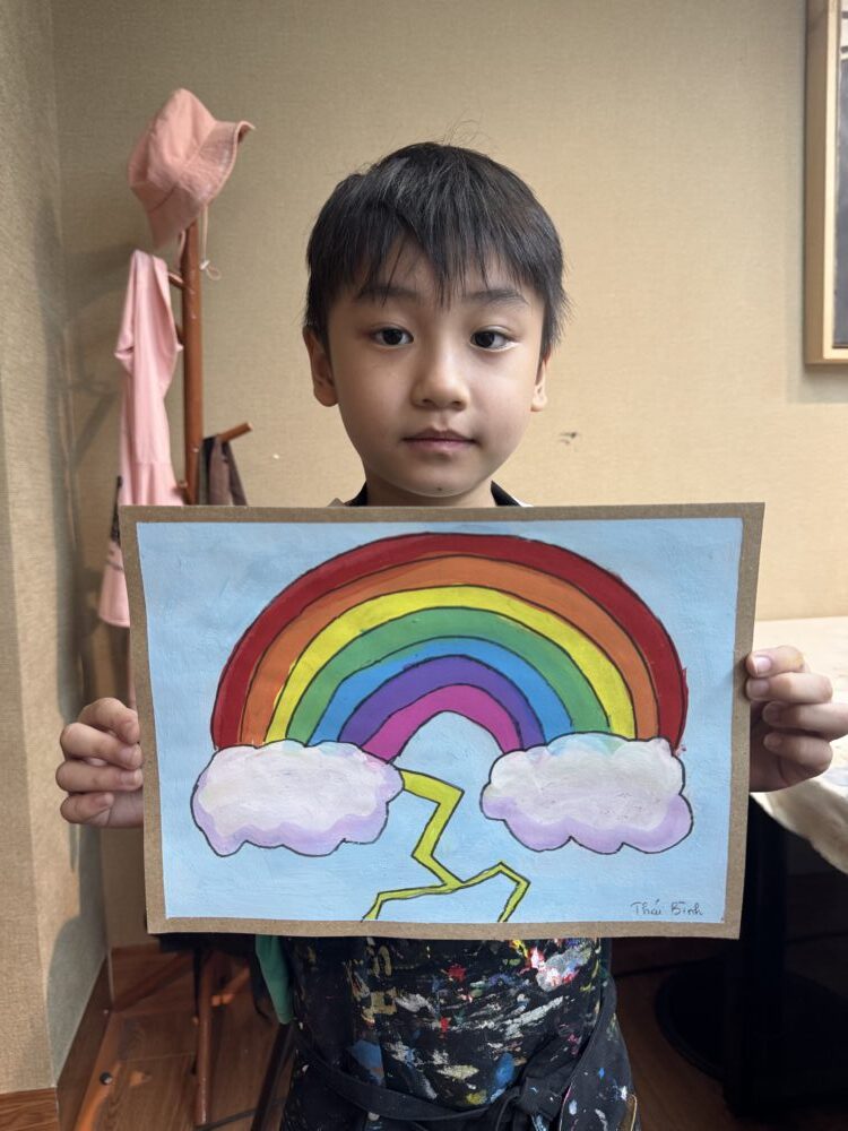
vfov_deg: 71.6
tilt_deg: -5.6
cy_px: 566
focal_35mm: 24
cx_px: 424
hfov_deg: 56.8
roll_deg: +1.0
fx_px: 784
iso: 125
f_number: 1.78
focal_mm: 6.76
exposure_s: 1/100
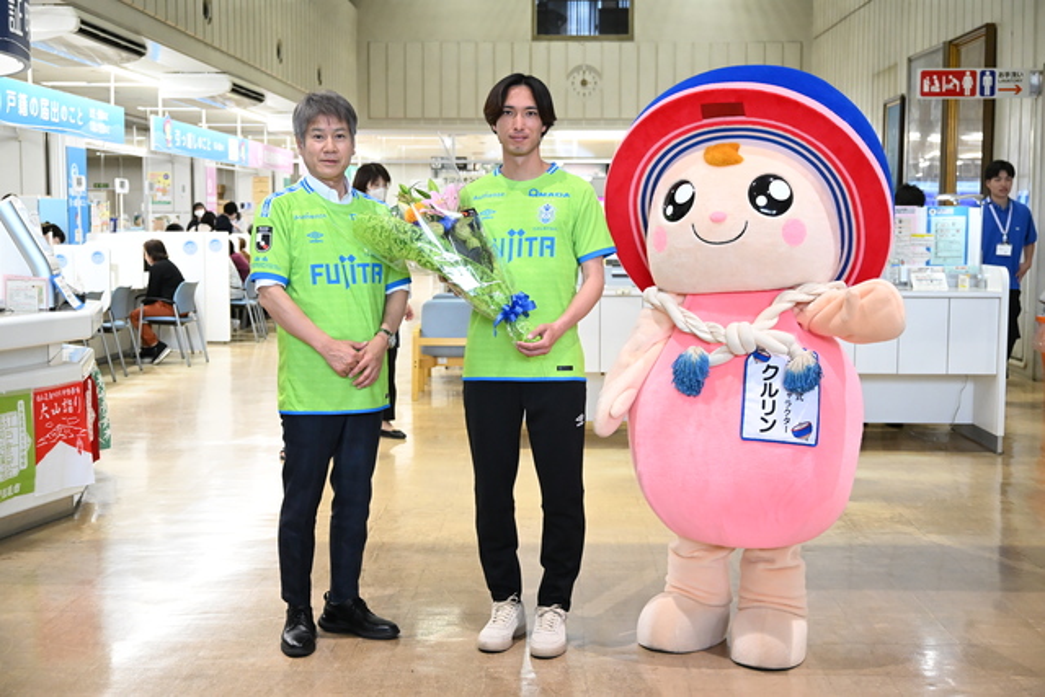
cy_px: 348
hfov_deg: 41.9
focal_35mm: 47
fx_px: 1365
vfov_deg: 28.7
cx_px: 522
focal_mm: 47
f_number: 5
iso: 6400
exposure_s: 1/400
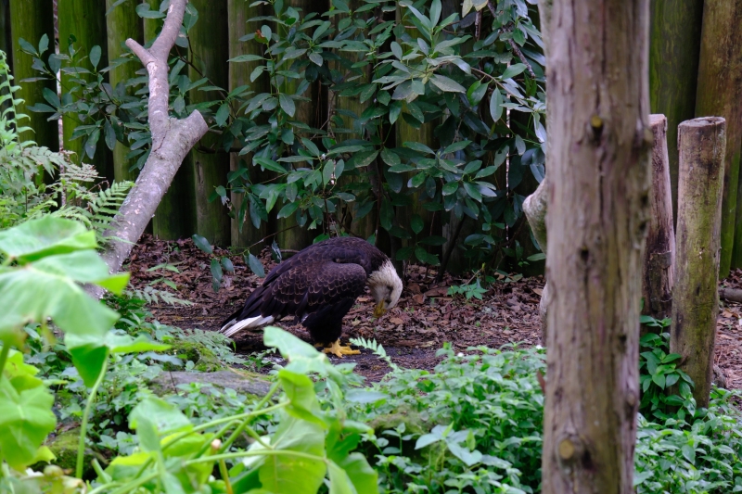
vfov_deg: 11.4
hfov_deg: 17.1
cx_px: 371
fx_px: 2473
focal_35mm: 120
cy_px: 247
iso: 400
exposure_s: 1/30
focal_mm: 80
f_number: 5
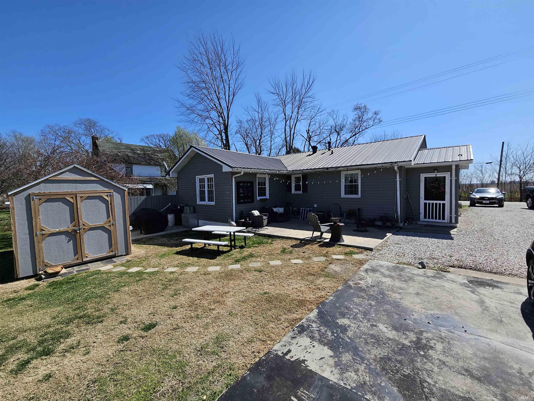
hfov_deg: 106.2
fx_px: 201
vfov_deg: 89.9
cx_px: 267
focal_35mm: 13
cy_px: 200
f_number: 2.2
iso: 50
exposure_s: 1/2921
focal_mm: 2.2
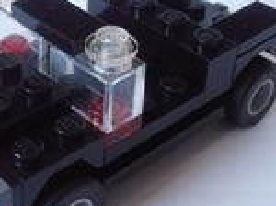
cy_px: 68
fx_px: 708
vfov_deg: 16.5
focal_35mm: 89
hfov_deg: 21.9
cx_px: 81
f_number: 3.9
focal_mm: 6.61
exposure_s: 1/20
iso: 125
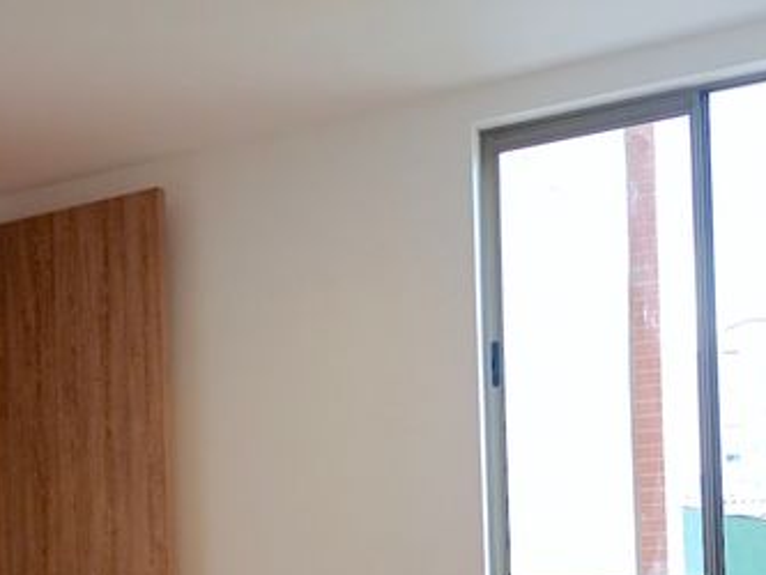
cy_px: 536
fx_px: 1107
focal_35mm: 50
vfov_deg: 27.9
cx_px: 231
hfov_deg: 37.6
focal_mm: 4.71
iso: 562
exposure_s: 1/100
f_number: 1.79
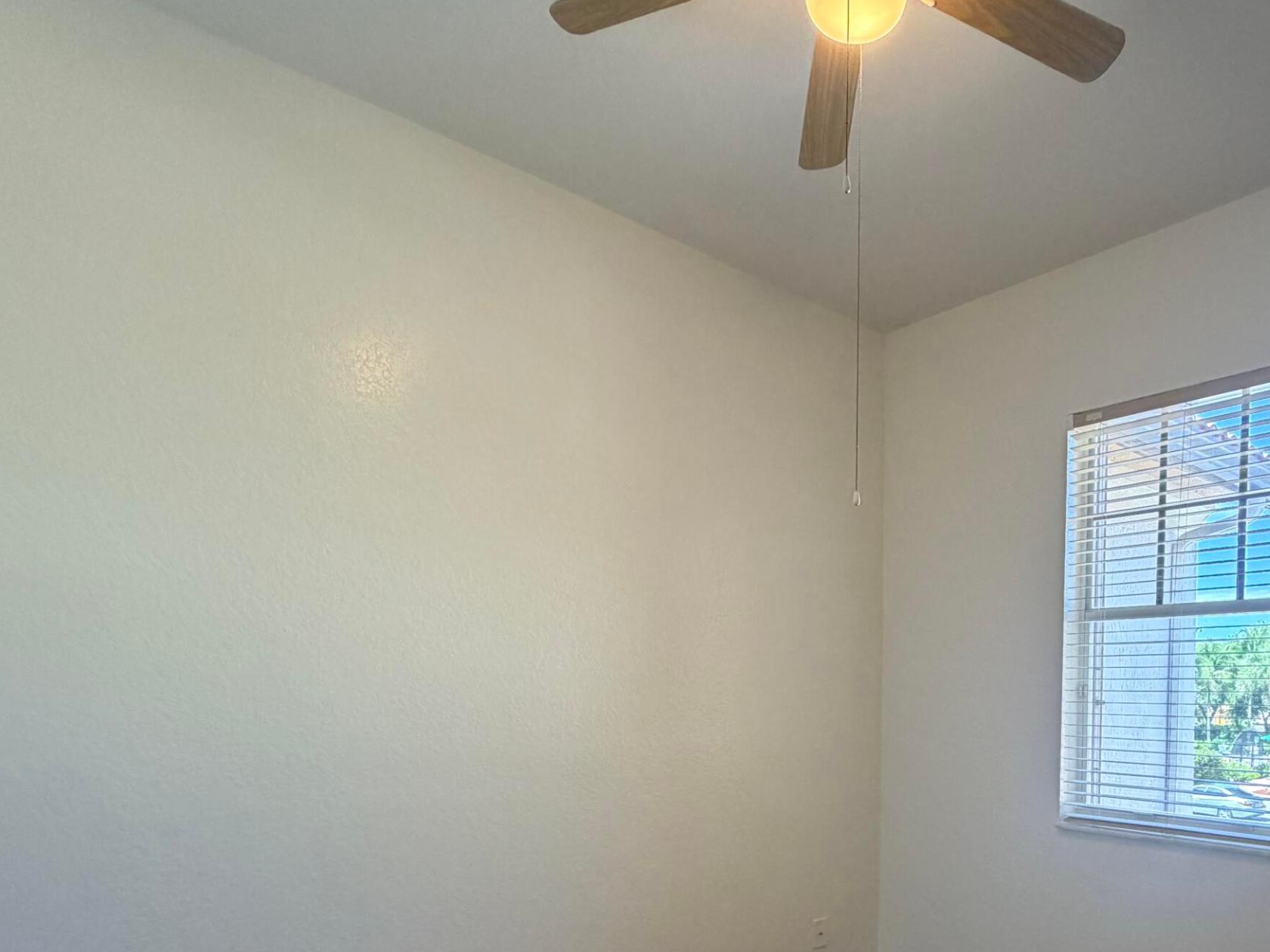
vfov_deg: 54.0
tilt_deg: -1.7
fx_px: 881
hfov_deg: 69.8
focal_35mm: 24
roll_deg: +0.1
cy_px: 724
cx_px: 831
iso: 320
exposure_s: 1/121
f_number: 2.2
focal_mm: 2.22
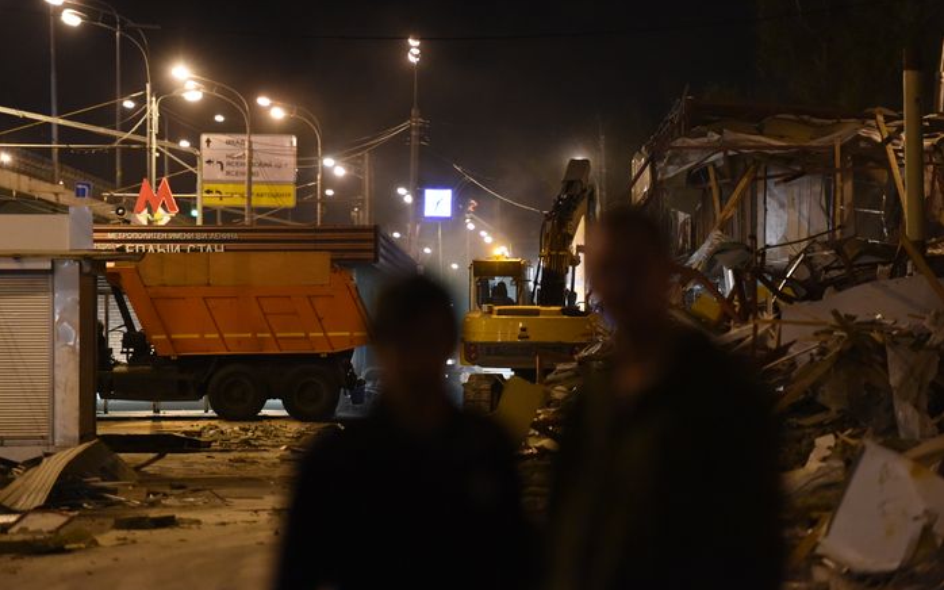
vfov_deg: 7.1
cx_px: 472
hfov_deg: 11.4
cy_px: 288
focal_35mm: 184
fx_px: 4733
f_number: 3.2
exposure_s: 1/160
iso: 10000
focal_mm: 180
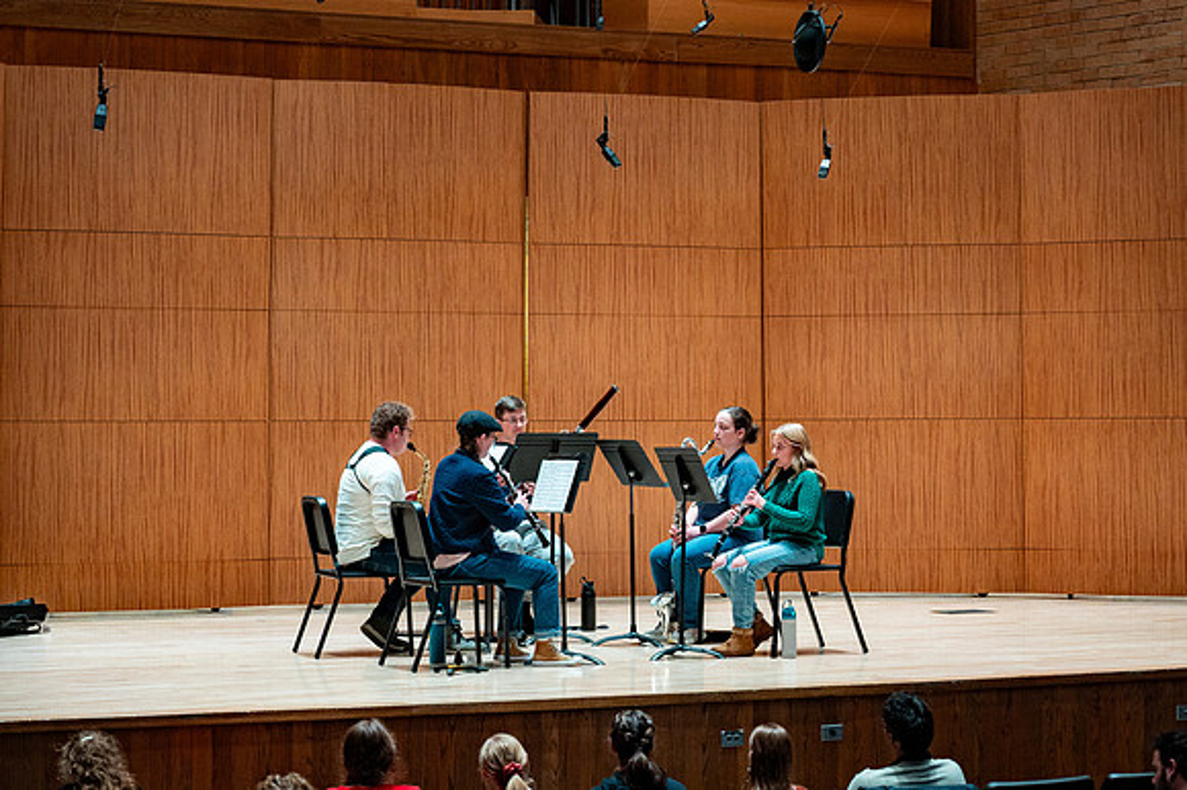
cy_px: 338
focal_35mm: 84
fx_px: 2773
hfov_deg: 24.2
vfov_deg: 16.2
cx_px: 633
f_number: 4
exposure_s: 1/160
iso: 1600
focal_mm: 70
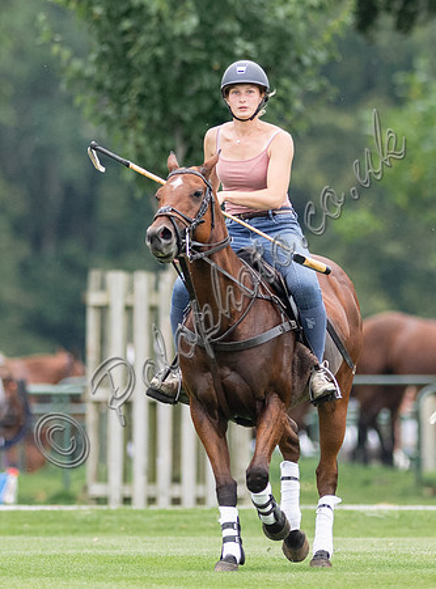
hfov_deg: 1.5
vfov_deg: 2.0
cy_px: 165
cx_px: 287
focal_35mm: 986
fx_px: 16705
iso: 640
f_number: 2.8
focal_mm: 300
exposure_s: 1/1000
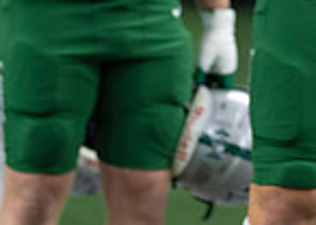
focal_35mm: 562
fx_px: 5039
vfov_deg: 2.6
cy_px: -164
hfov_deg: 3.6
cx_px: 348
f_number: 1.8
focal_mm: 135
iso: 500
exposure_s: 1/400
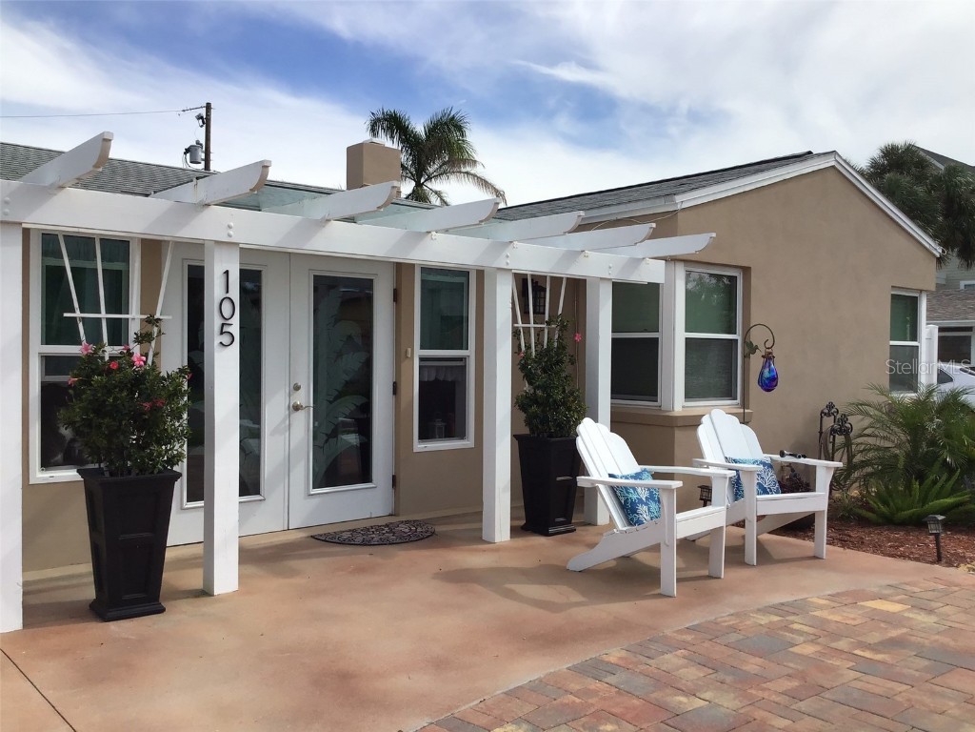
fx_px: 873
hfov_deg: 58.4
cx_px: 488
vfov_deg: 45.4
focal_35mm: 31
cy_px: 366
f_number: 2.4
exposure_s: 1/1481
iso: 25
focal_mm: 3.3
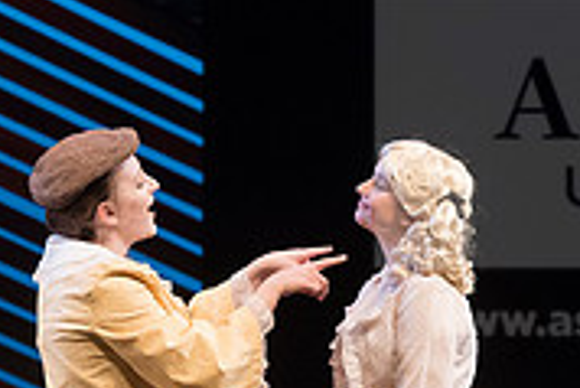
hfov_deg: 5.0
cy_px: 390
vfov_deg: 3.4
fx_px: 6579
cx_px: 277
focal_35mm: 408
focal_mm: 125
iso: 4000
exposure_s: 1/320
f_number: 3.2
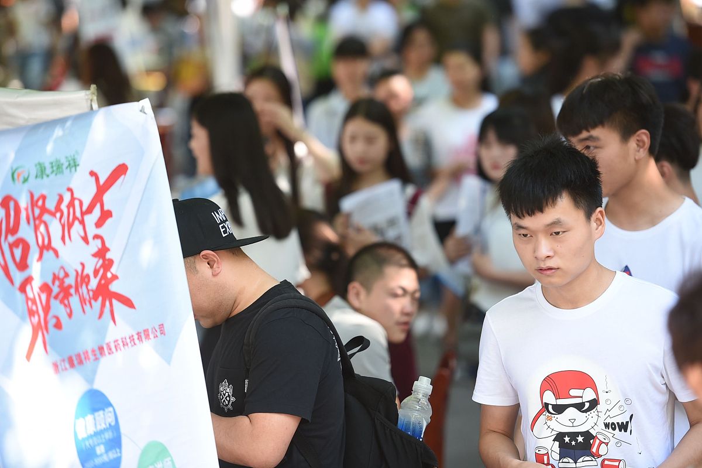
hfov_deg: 12.5
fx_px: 3216
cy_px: 234
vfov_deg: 8.3
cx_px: 351
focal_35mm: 165
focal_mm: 165
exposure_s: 1/800
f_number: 2.8
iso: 1250
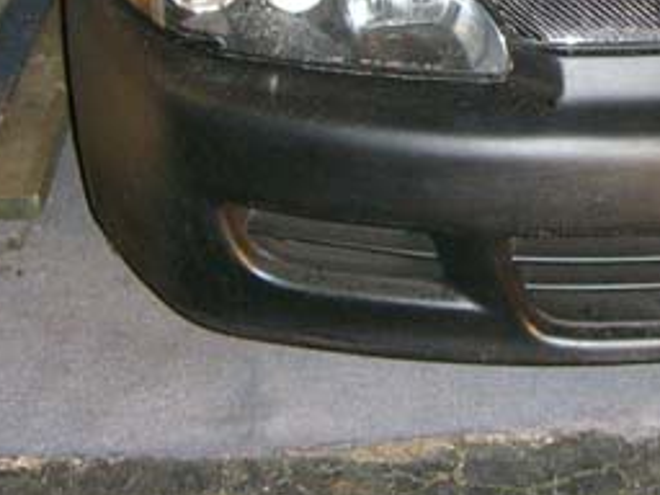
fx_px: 1983
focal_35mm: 104
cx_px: 737
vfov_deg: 13.8
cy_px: -115
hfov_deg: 18.2
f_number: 2.7
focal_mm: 6.2
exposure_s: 1/60
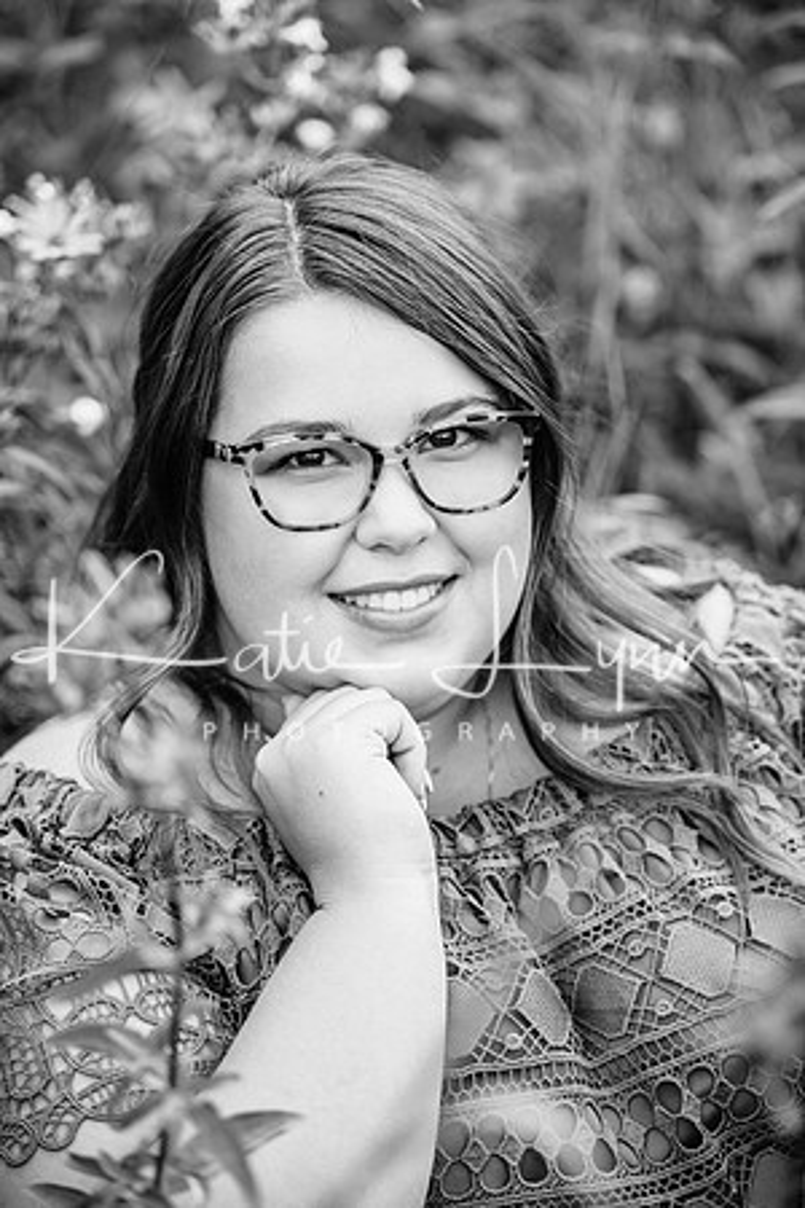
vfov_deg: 22.6
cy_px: 604
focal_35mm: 90
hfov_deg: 15.2
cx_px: 402
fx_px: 3019
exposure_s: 1/250
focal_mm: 90
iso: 320
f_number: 2.8
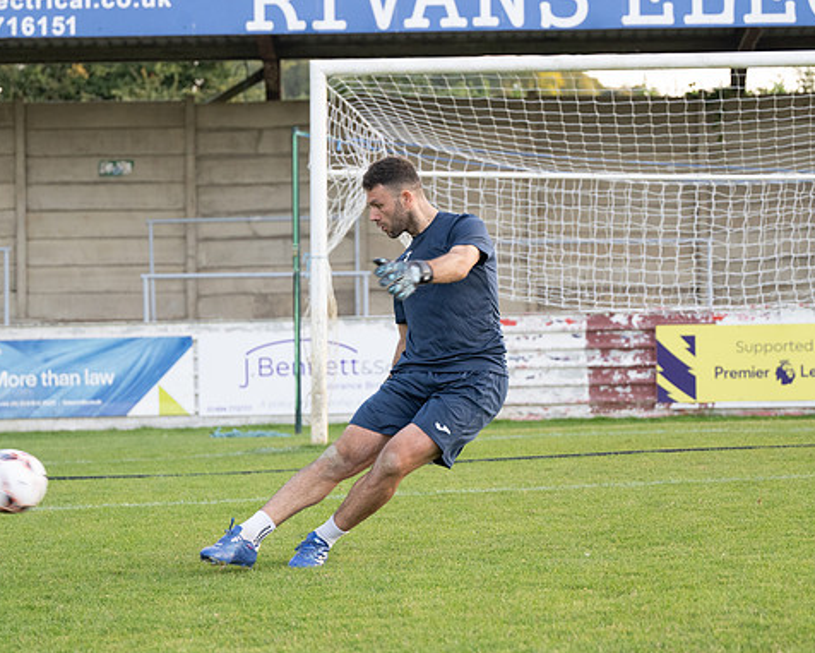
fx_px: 2895
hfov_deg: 16.0
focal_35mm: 120
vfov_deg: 12.9
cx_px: 363
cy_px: 327
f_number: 2.8
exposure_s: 1/640
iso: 1000
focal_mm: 70
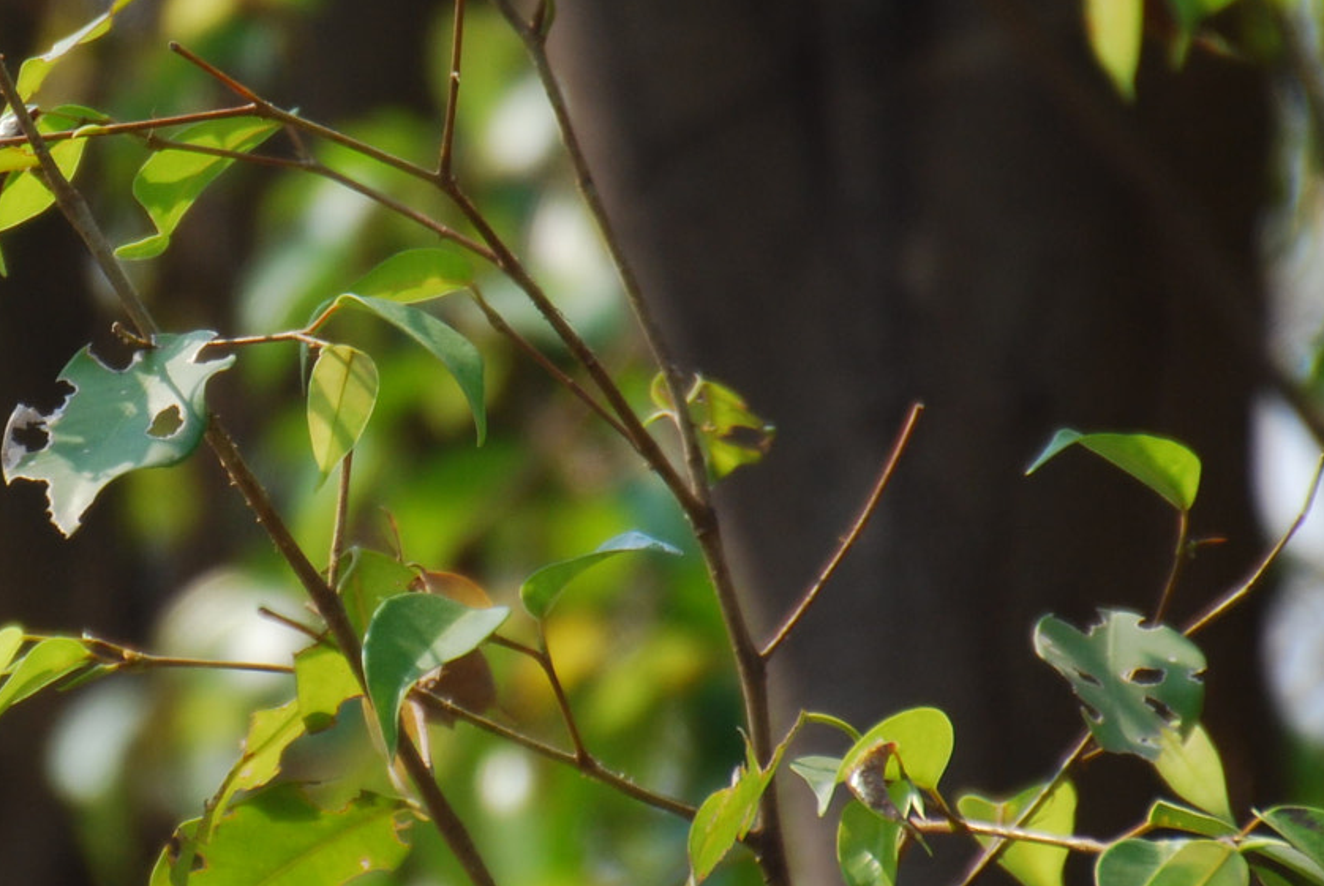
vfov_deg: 1.4
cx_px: 156
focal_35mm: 990
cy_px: 190
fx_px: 36454
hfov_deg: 2.1
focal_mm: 270
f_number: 6.3
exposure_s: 1/400
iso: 200
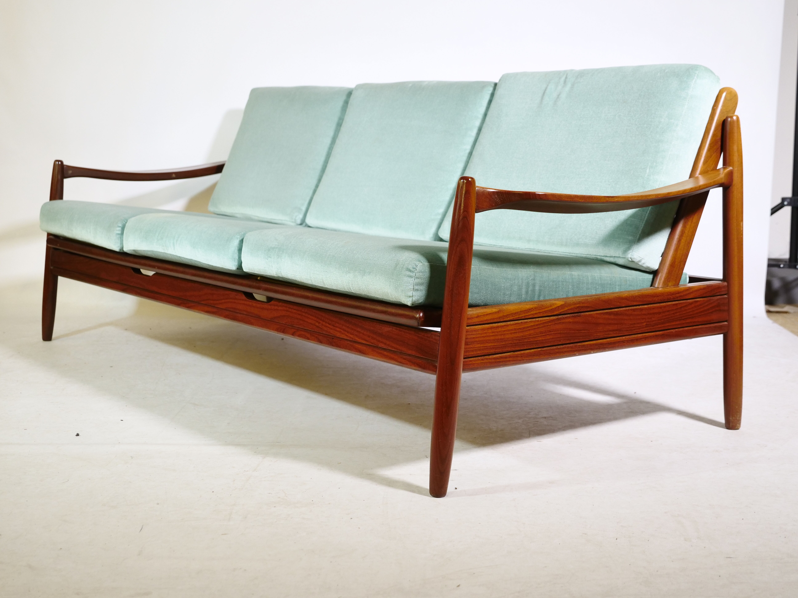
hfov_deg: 36.8
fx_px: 1199
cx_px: 399
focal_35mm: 52
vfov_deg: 28.0
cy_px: 299
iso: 800
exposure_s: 1/60
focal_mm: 26
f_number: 3.2
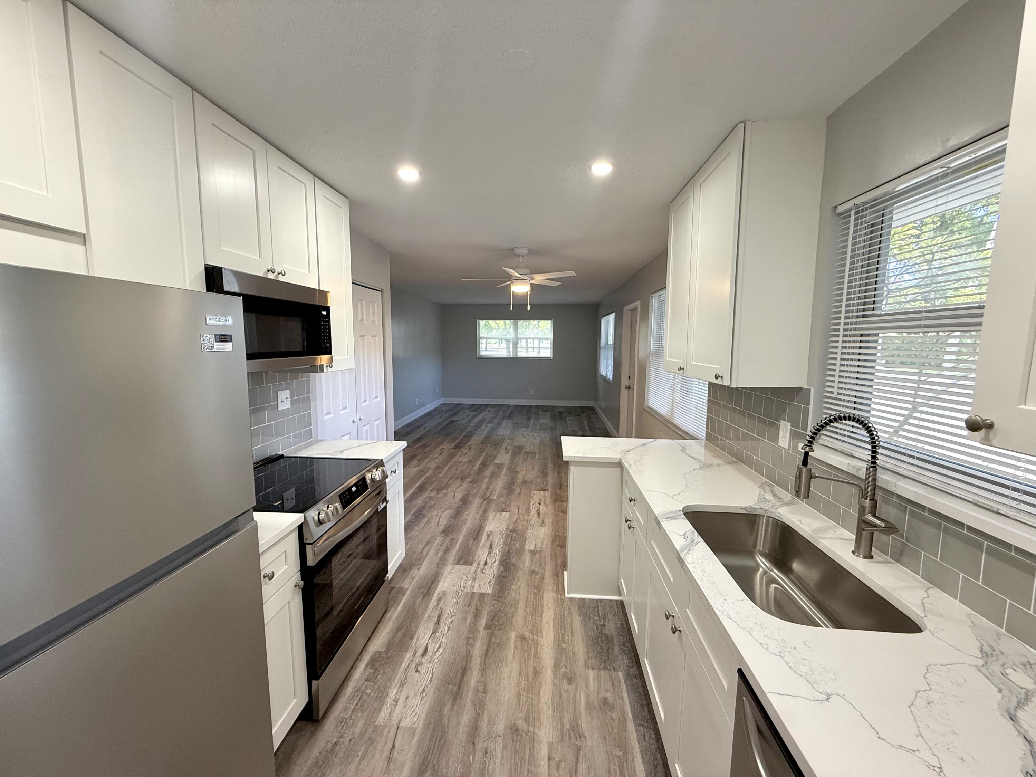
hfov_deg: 102.1
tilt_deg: -6.5
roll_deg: -0.7
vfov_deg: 85.7
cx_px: 518
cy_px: 388
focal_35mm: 14
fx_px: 419
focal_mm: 2.22
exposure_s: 1/120
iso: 160
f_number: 2.2
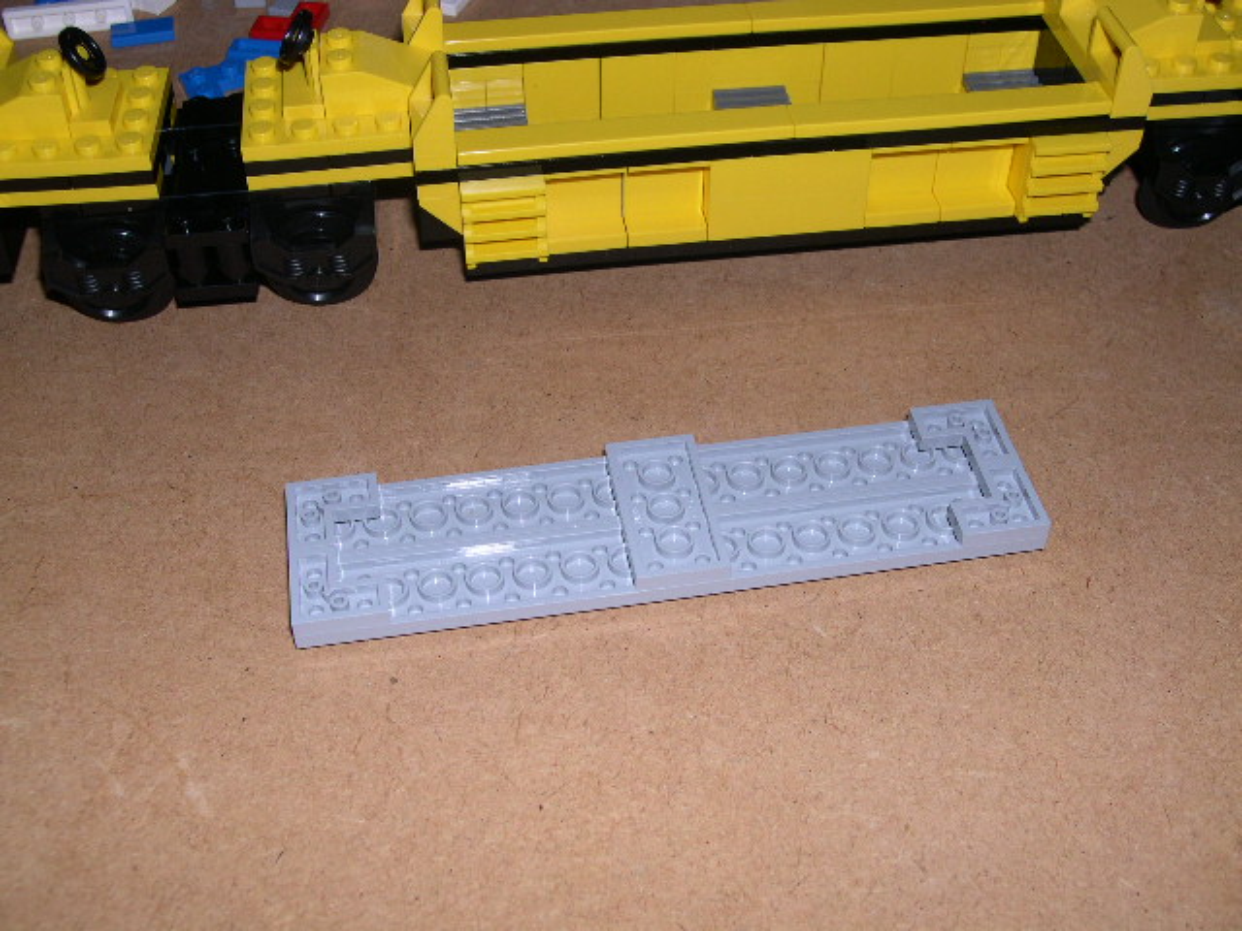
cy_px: 466
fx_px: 1507
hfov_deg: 44.8
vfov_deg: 34.3
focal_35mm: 42
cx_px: 621
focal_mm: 9
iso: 100
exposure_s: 1/60
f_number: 8
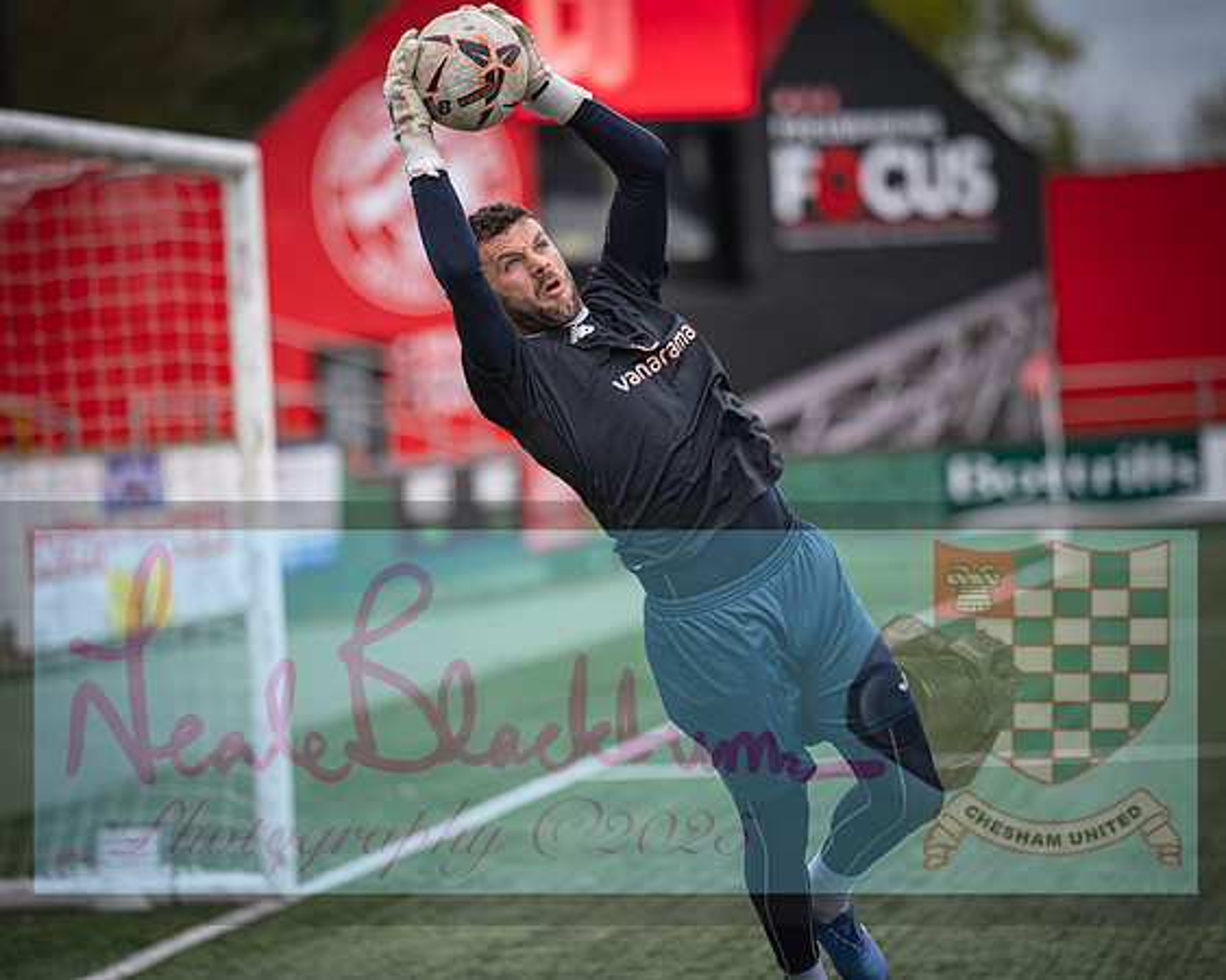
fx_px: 5515
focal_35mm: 152
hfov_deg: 12.7
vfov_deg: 10.2
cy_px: 490
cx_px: 620
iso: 100
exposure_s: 1/1900
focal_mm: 135
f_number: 1.8
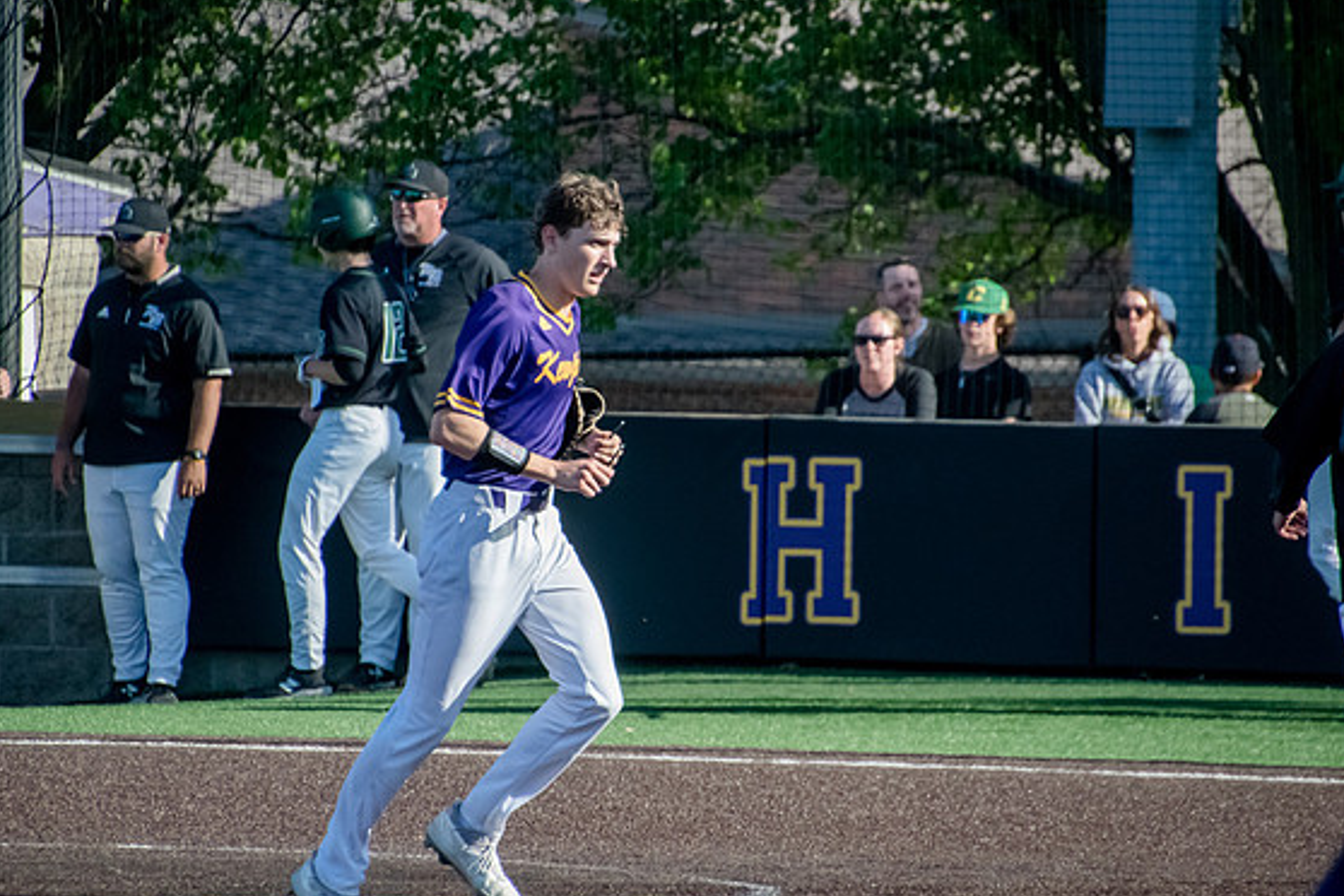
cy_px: 449
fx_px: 19225
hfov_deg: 4.0
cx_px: 650
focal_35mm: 515
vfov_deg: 2.7
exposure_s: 1/4000
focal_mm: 330
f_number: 6.3
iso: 2500
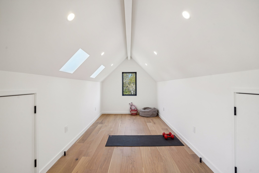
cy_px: 86
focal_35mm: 17
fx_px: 122
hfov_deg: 93.3
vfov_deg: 70.4
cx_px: 130
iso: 200
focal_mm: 17
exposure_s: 1/25
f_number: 8
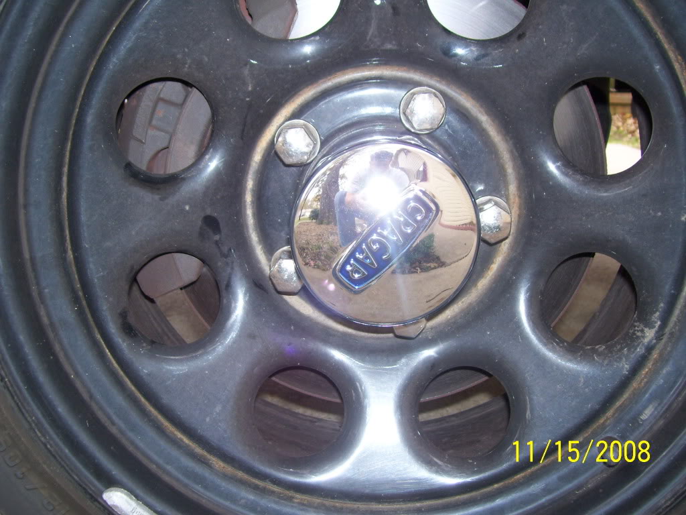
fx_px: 713
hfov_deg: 51.4
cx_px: 343
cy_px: 258
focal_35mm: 36
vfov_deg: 39.7
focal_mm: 6
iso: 80
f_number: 2.7
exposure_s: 1/60
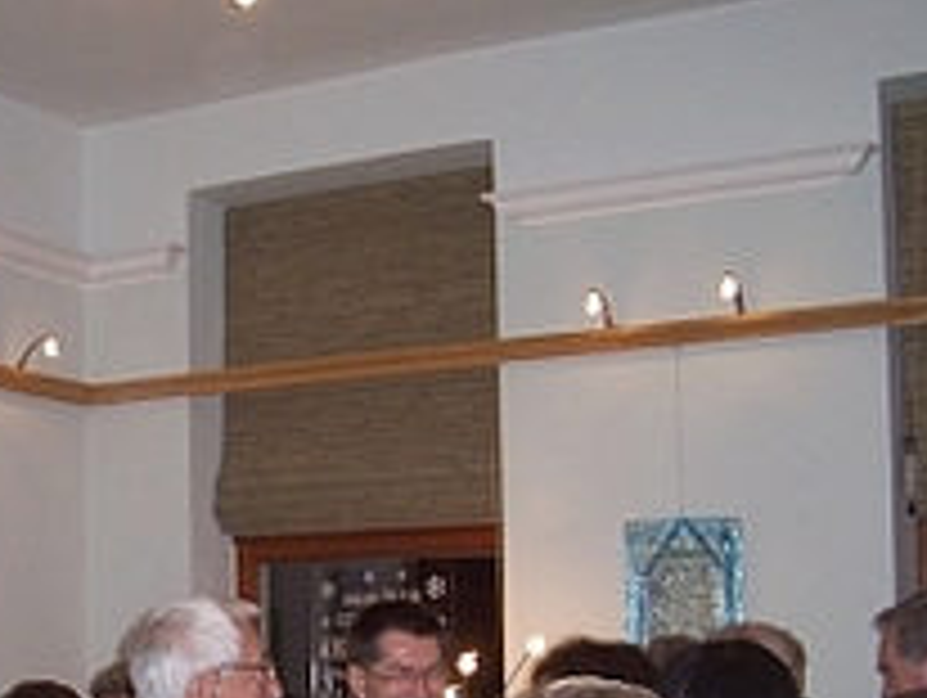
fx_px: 1770
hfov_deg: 29.0
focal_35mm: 66
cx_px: 256
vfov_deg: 21.8
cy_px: 635
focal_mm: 5.6
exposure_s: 1/60
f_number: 2.7
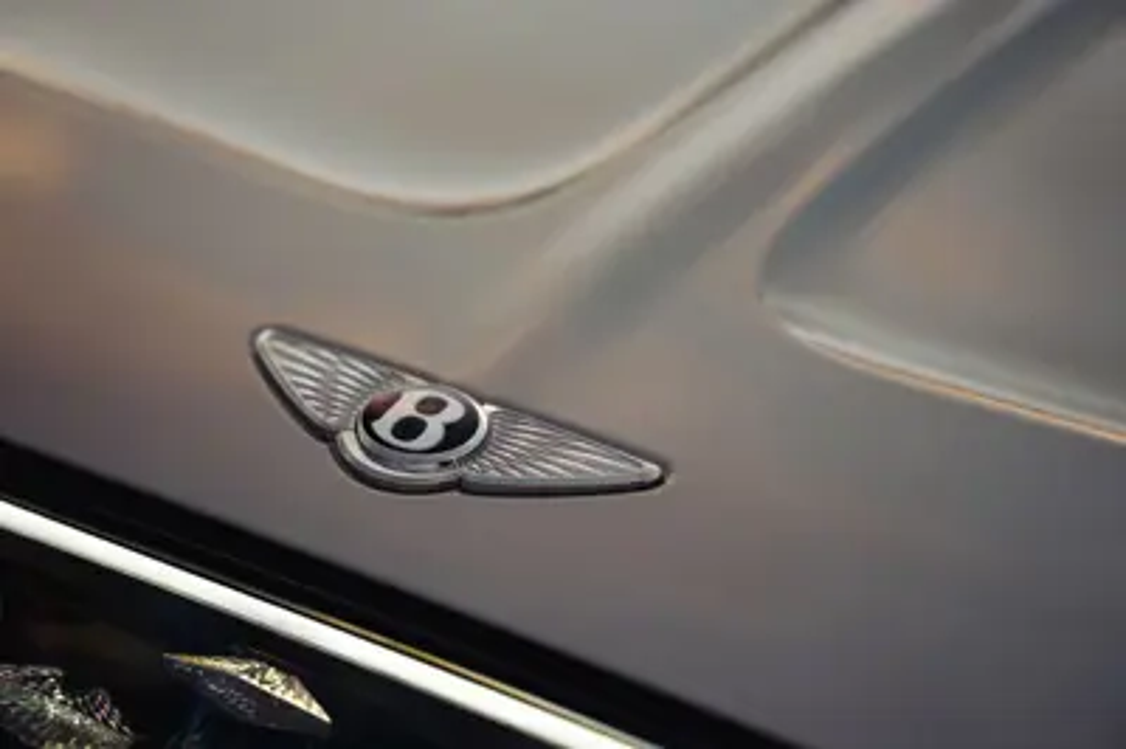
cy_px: 374
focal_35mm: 135
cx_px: 563
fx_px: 4219
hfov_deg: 15.2
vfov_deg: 10.1
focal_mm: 135
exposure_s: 1/160
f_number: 2
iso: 160
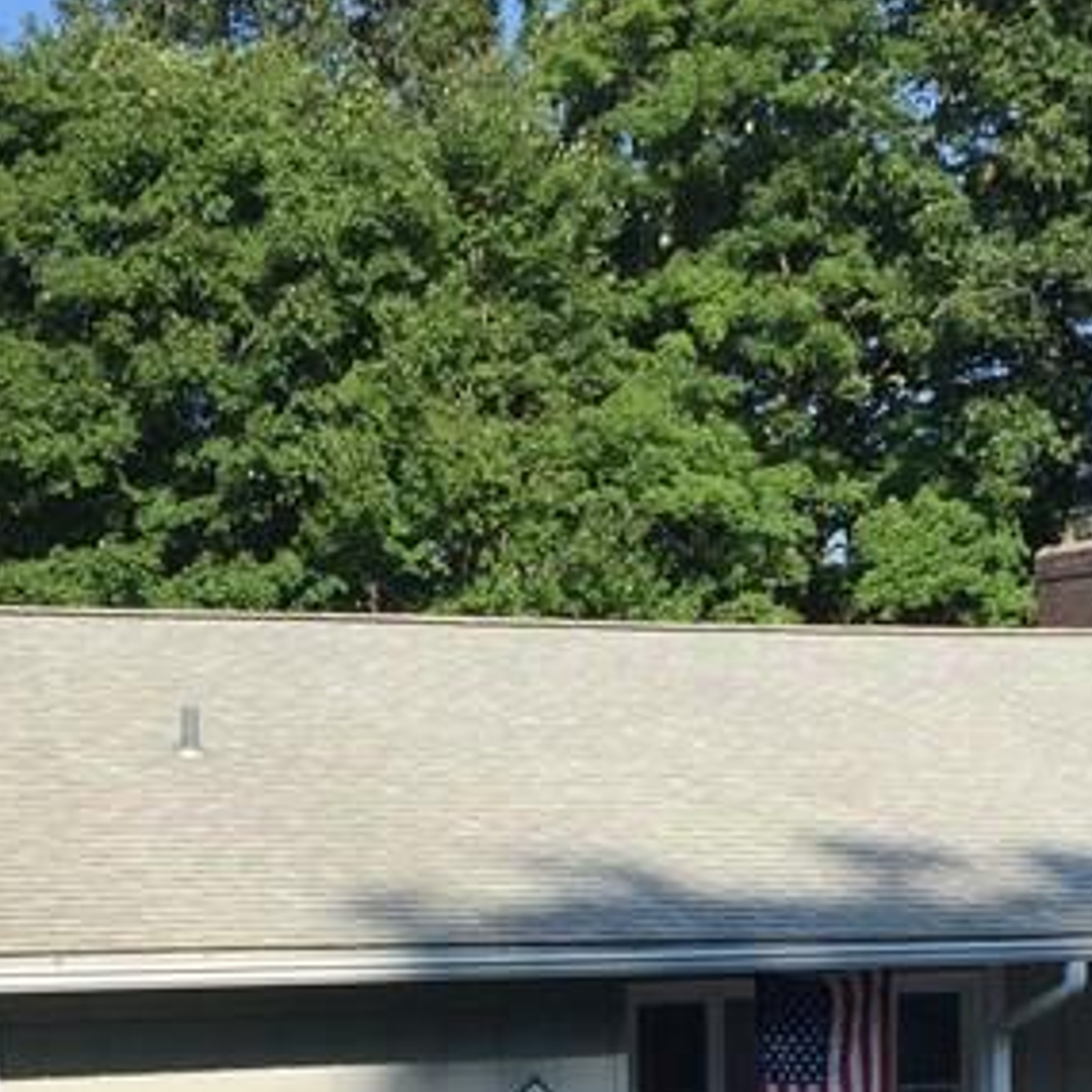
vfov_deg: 18.0
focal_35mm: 92
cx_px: 571
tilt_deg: -7.6
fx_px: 3284
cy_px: 1299
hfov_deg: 18.9
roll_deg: +1.5
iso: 32
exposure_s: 1/1364
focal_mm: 4.15
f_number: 2.2
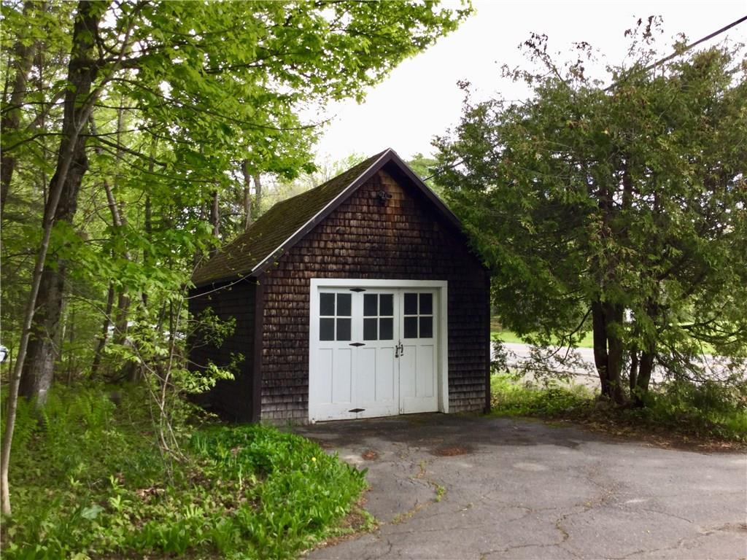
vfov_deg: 45.4
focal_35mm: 31
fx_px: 669
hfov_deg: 58.4
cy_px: 280
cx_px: 374
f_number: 2.4
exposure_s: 1/60
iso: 25
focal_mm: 3.3
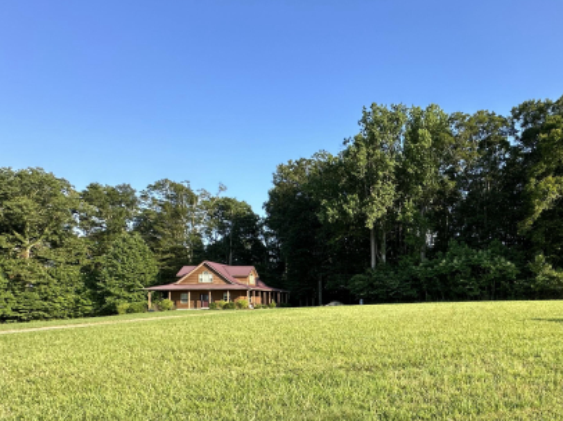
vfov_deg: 56.8
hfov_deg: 66.2
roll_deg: +0.9
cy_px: 298
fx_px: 374
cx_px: 461
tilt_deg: +0.9
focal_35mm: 23
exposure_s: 1/506
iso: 40
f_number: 2.2
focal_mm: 2.22
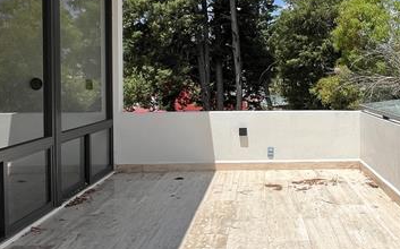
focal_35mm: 40
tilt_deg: -1.6
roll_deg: +0.0
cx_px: 286
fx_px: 436
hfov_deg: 48.0
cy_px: 92
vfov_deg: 31.8
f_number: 1.8
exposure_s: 1/2660
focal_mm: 1.57
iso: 32
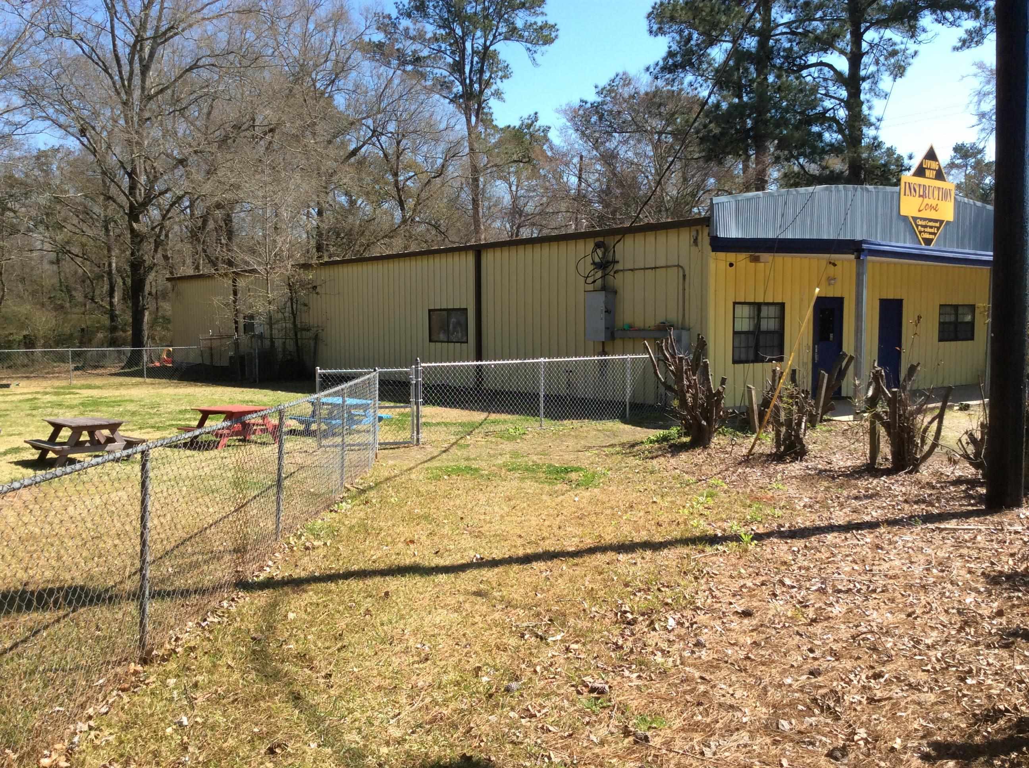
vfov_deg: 44.1
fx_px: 950
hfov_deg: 56.9
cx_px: 514
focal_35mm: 32
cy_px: 384
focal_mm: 3.3
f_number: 2.4
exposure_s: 1/689
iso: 32
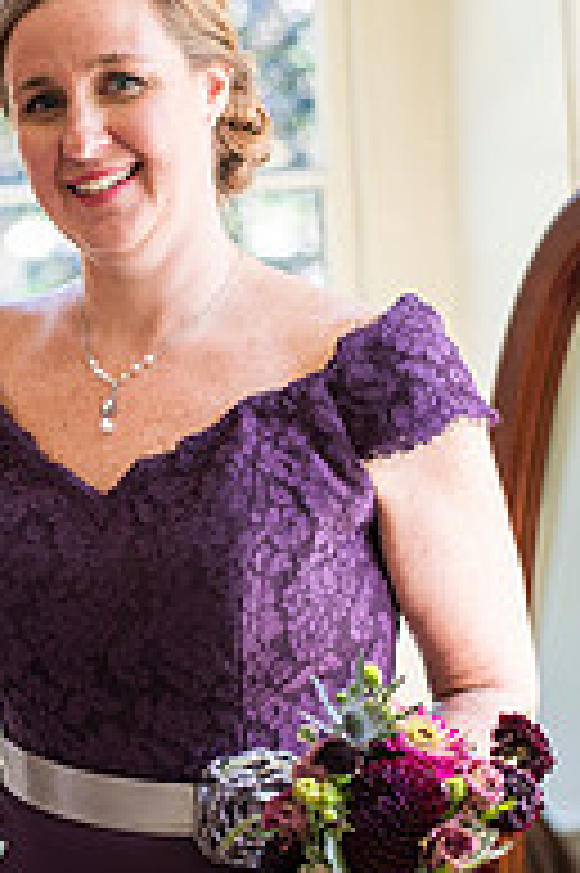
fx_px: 2808
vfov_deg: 17.7
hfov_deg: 11.6
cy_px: 464
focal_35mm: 116
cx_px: -54
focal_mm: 50
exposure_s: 1/500
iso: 640
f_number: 2.2
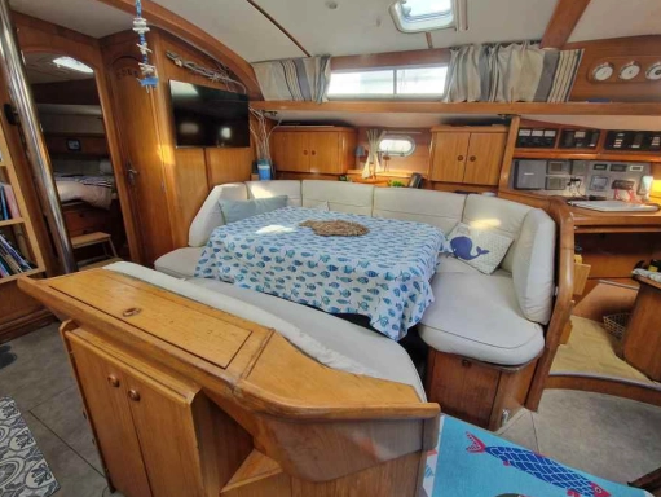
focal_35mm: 14
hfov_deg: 102.0
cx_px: 336
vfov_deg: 85.7
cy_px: 241
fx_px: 268
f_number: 2.2
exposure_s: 1/50
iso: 64
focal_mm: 2.2
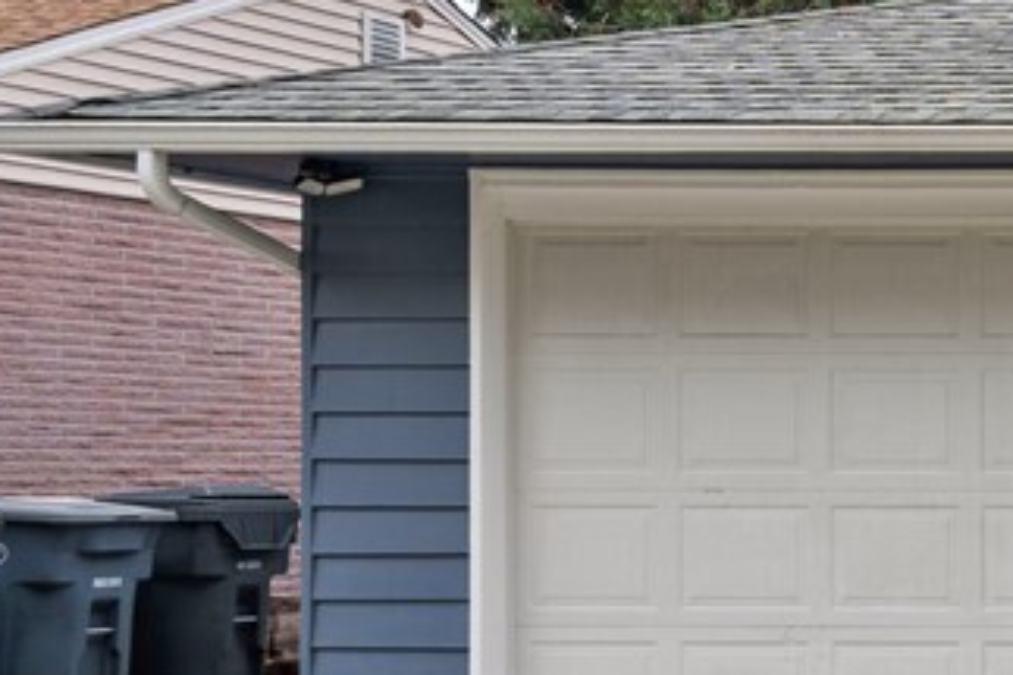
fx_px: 2362
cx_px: 2166
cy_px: 557
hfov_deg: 16.5
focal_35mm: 84
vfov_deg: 16.1
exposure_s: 1/40
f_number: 7.1
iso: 100
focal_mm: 16
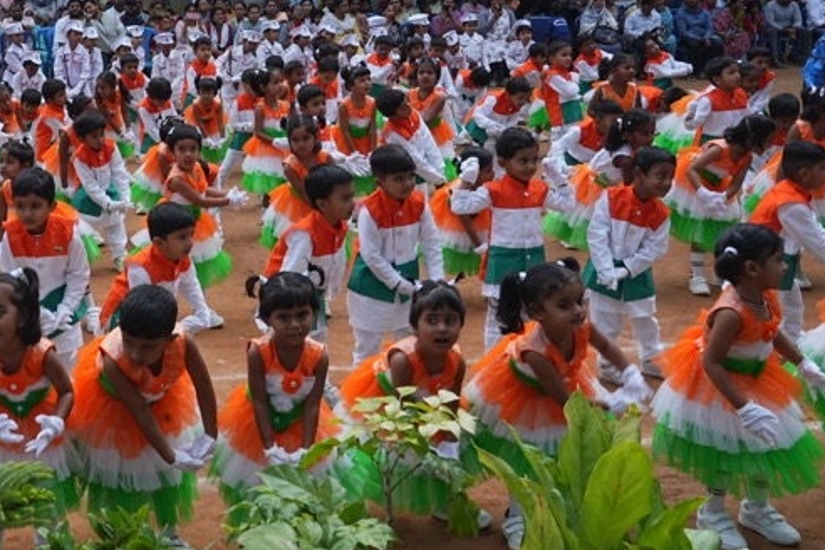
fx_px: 1214
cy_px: 117
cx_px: 124
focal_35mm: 53
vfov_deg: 25.1
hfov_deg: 35.8
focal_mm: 29
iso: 640
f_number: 16
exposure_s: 1/125
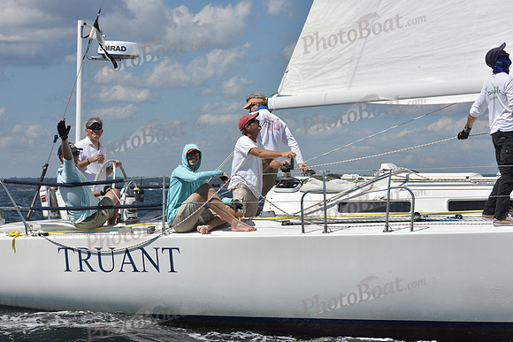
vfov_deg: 13.7
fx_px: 1425
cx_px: 256
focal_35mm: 100
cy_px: 171
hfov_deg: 20.4
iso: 320
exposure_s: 1/1250
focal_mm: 100
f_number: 13
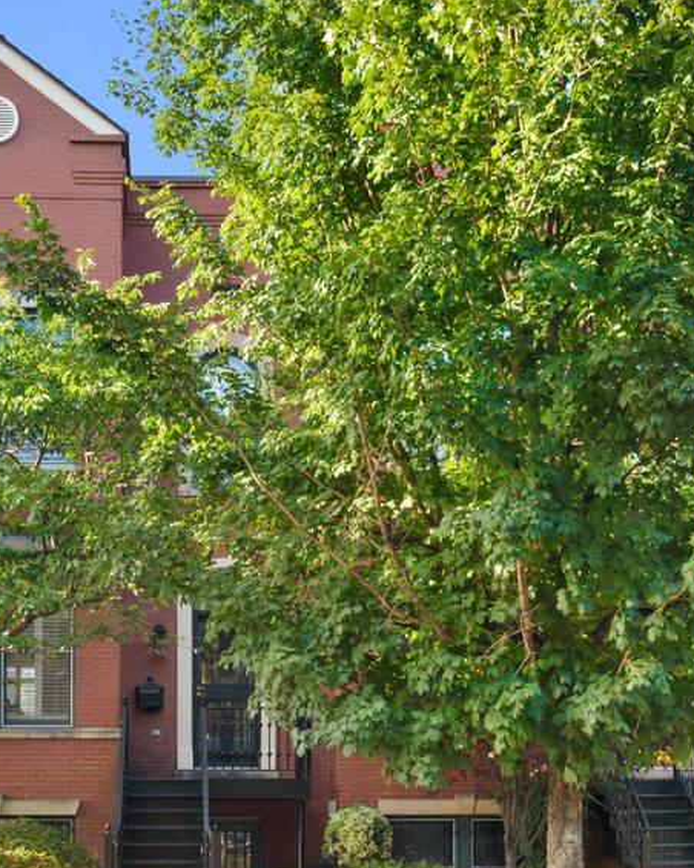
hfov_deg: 29.2
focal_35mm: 51
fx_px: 1309
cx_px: 172
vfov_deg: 36.6
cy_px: 495
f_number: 8
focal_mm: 20
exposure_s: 1/100
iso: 800
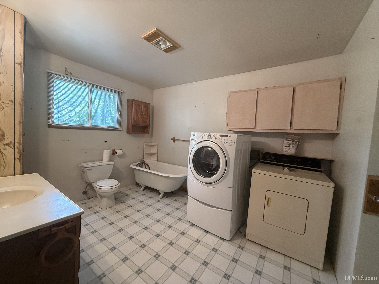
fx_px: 153
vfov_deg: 85.7
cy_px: 142
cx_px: 190
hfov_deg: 102.1
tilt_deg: -2.1
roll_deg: -2.7
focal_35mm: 14
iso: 400
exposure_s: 1/60
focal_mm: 2.22
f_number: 2.2
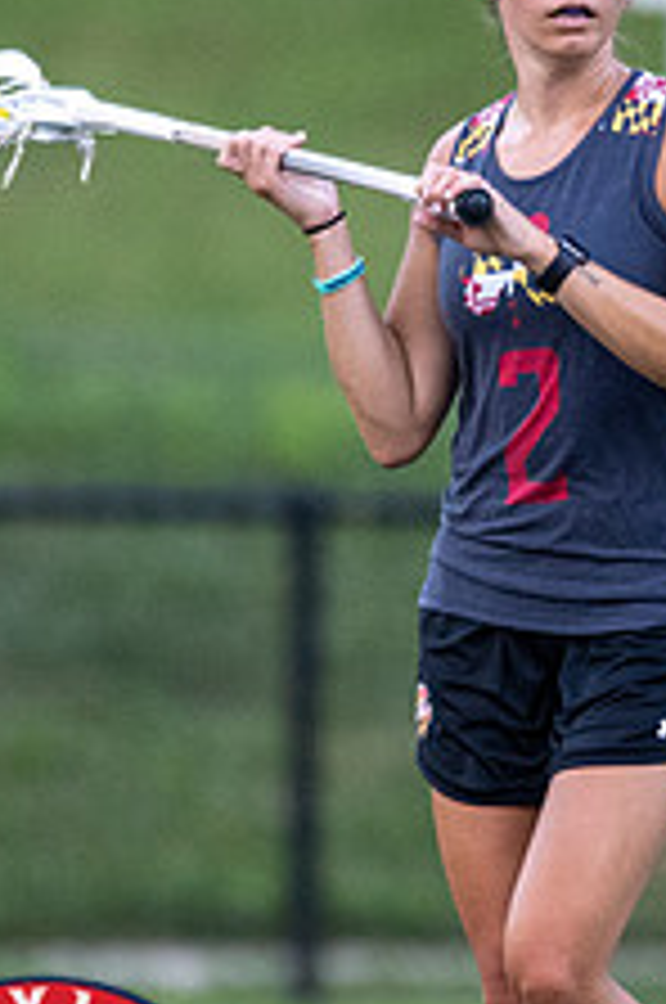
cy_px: 485
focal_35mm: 1798
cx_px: 573
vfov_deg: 1.1
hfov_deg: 0.8
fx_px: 50046
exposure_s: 1/1000
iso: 2800
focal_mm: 400
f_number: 2.8
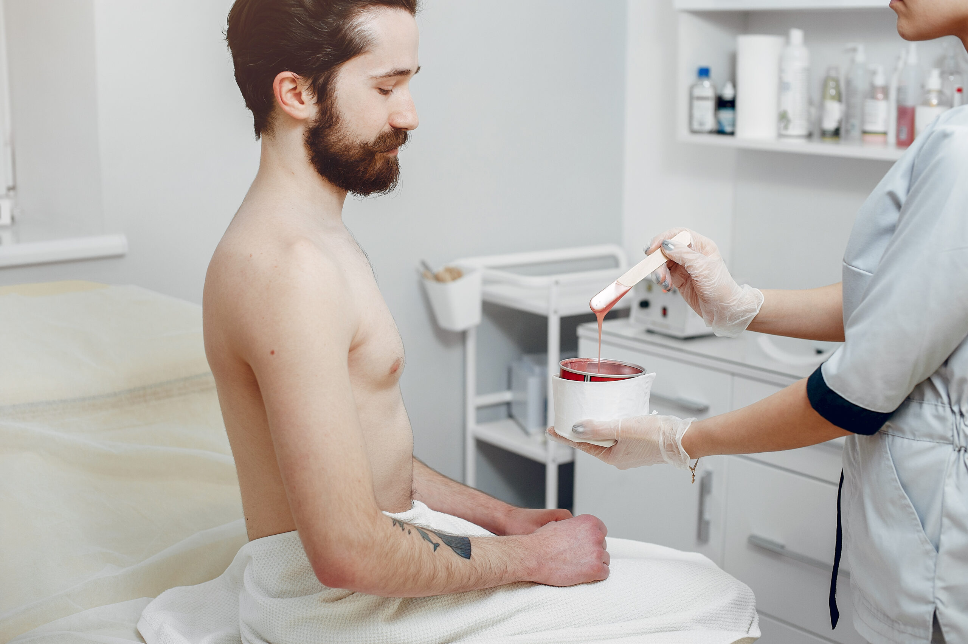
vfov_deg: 27.0
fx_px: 1343
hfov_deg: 39.6
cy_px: 322
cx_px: 484
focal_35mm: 50
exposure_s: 1/250
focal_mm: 50
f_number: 3.5
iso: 250
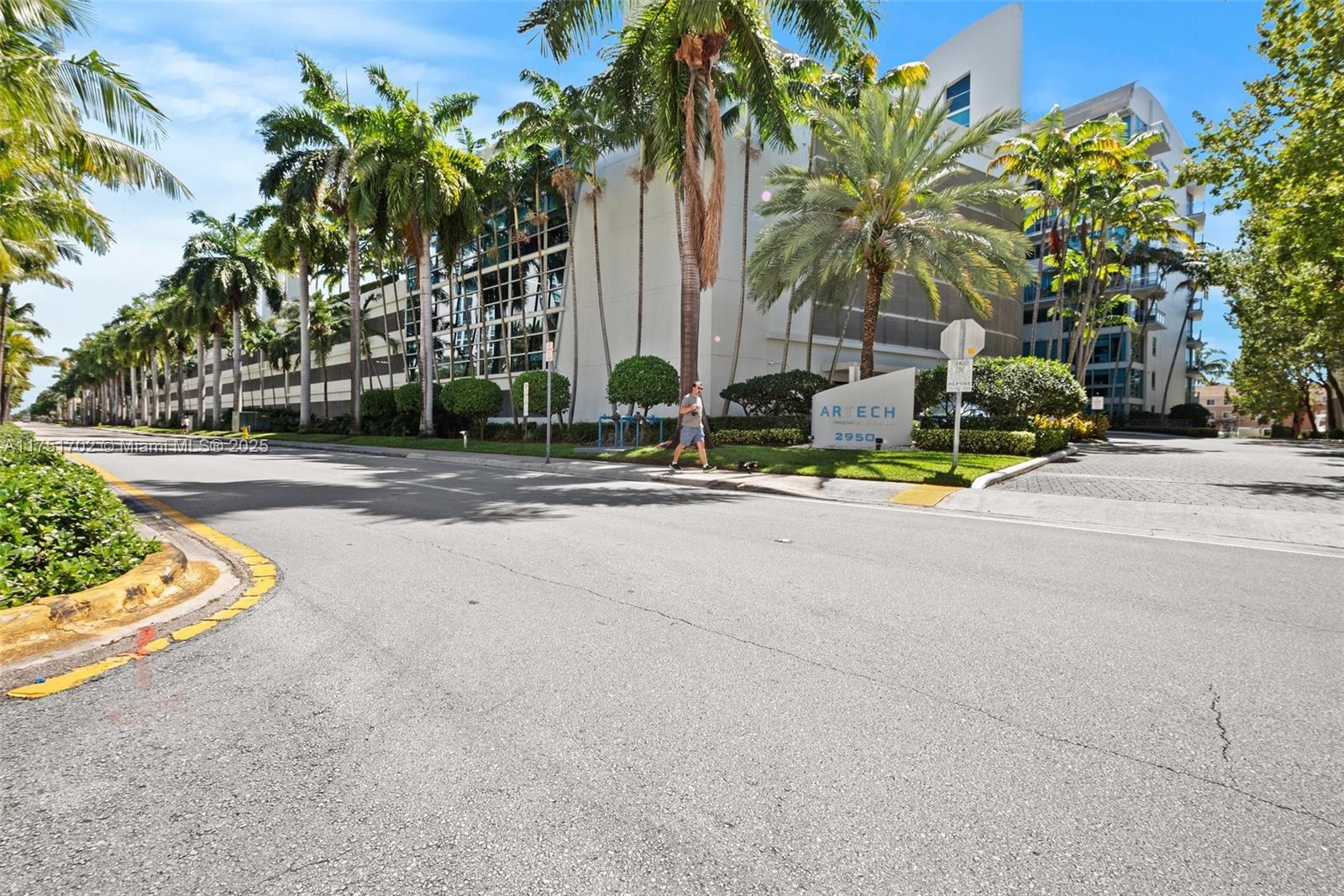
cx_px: 672
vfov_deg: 73.8
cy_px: 448
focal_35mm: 16
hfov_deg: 96.7
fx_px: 597
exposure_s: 1/80
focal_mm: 16
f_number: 8
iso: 200
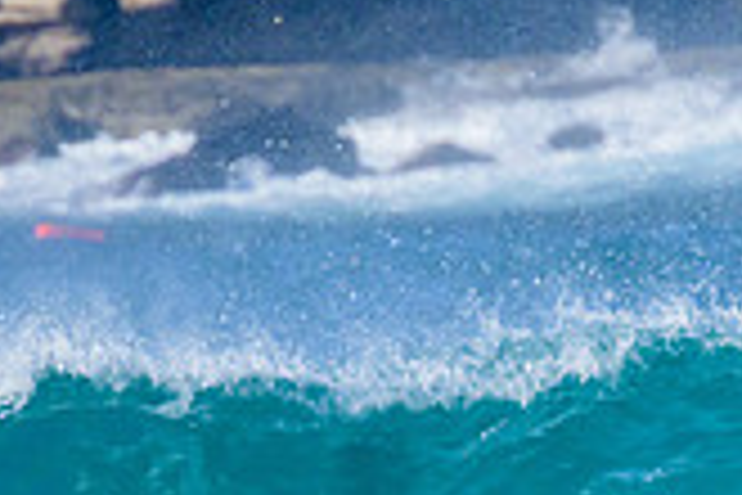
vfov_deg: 0.5
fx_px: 57851
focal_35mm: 2807
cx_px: 940
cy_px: 691
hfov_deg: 0.7
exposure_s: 1/2000
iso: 1000
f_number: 11
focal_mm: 800
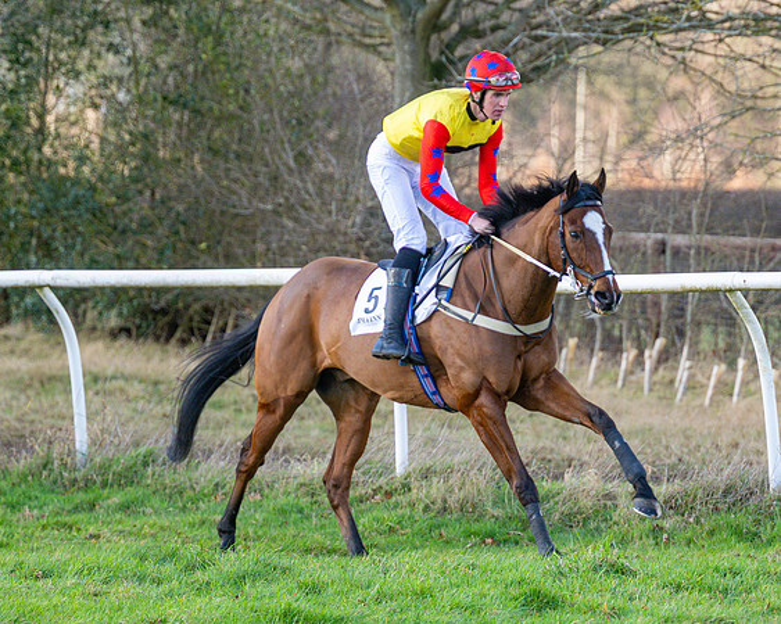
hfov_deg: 6.1
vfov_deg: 4.8
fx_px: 7386
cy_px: 349
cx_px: 459
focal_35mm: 320
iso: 800
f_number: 4
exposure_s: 1/1000
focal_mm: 165
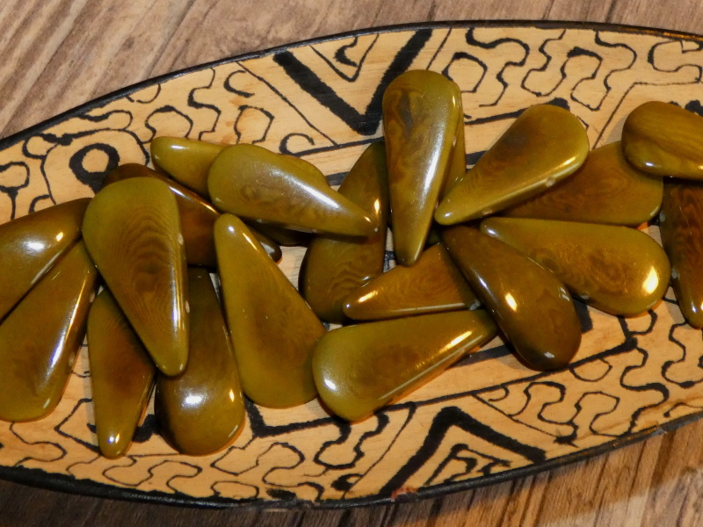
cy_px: 264
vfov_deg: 45.4
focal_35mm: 31
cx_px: 352
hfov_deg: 58.4
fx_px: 630
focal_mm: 5.5
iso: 800
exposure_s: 1/60
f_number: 3.3
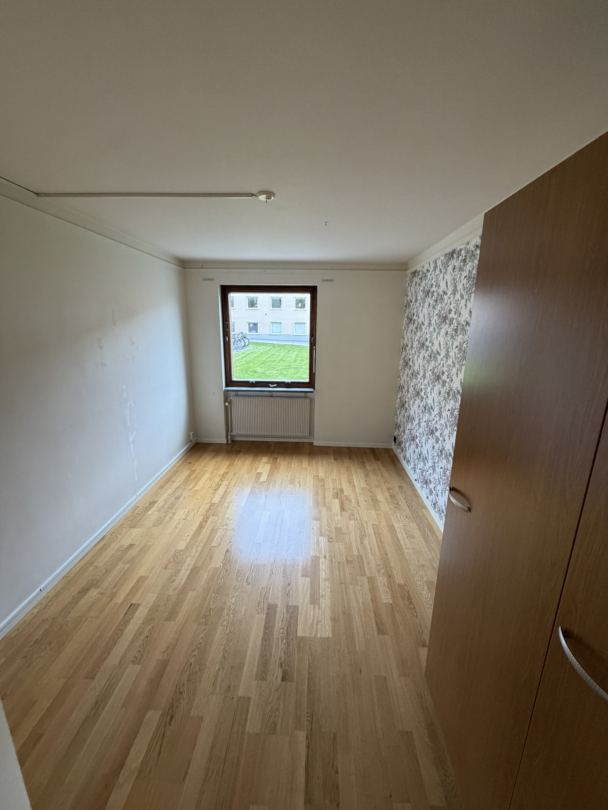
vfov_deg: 102.1
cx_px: 304
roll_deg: -1.3
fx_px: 328
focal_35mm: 14
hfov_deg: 85.7
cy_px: 405
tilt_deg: -13.3
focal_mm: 2.22
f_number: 2.2
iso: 320
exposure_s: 1/100
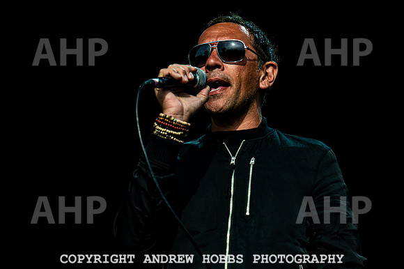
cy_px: 117
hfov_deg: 8.7
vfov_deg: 5.8
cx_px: 228
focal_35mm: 236
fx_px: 2652
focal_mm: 200
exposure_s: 1/800
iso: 200
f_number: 5
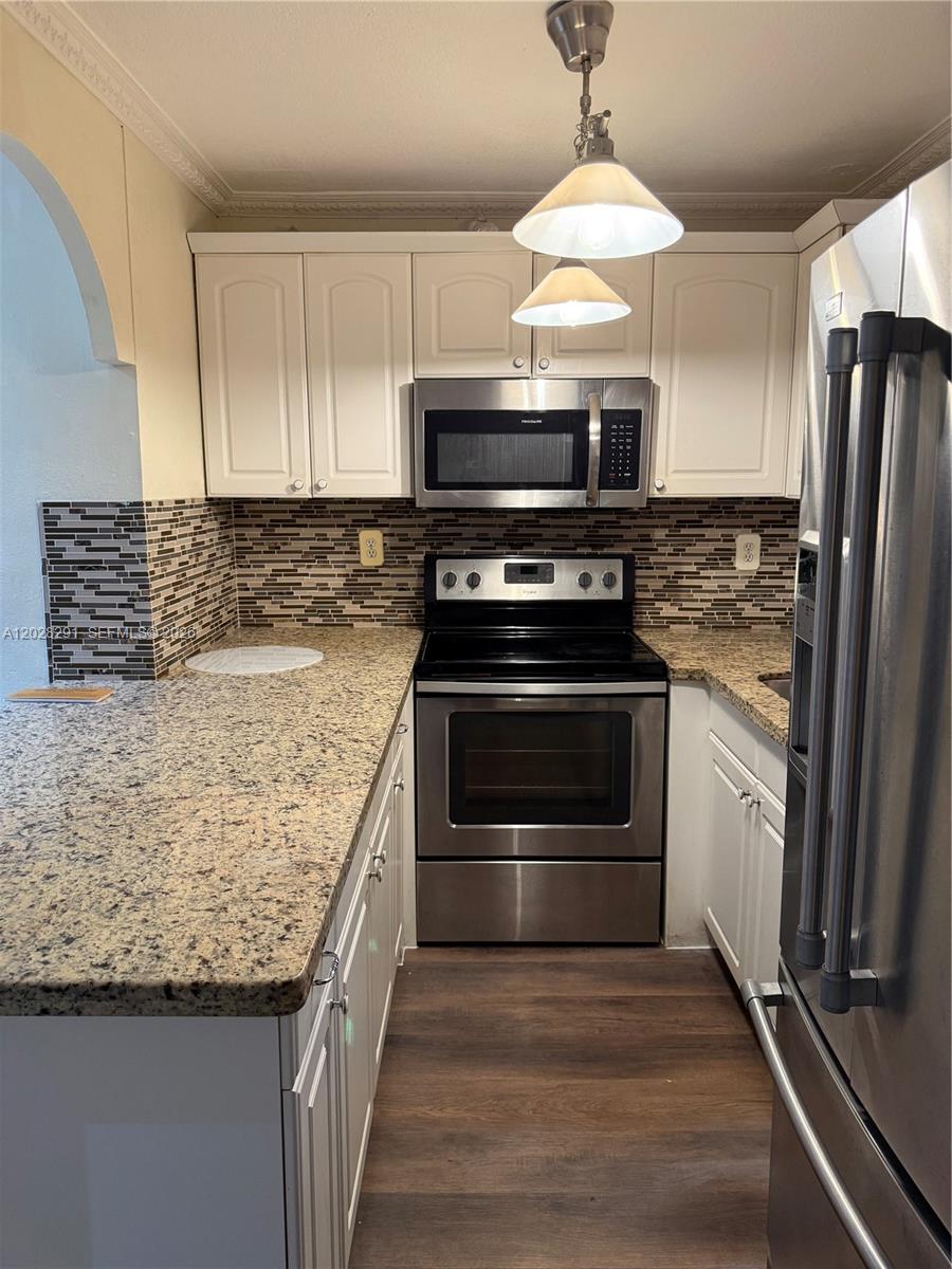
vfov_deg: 71.6
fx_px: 880
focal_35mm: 24
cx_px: 476
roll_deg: +0.2
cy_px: 634
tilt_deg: -8.6
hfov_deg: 56.8
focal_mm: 6.76
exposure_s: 1/60
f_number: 1.78
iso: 250
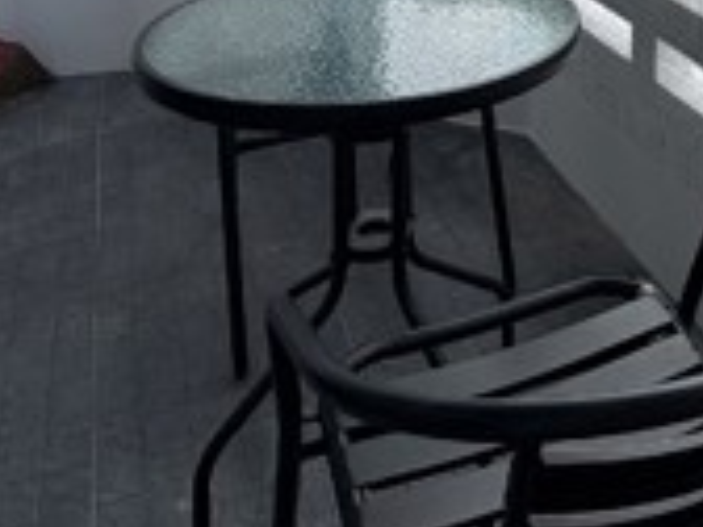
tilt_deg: -6.9
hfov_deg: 35.3
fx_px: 1015
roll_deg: -1.4
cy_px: -184
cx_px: 670
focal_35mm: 50
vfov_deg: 24.7
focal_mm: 2.22
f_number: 2.2
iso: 25
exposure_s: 1/809
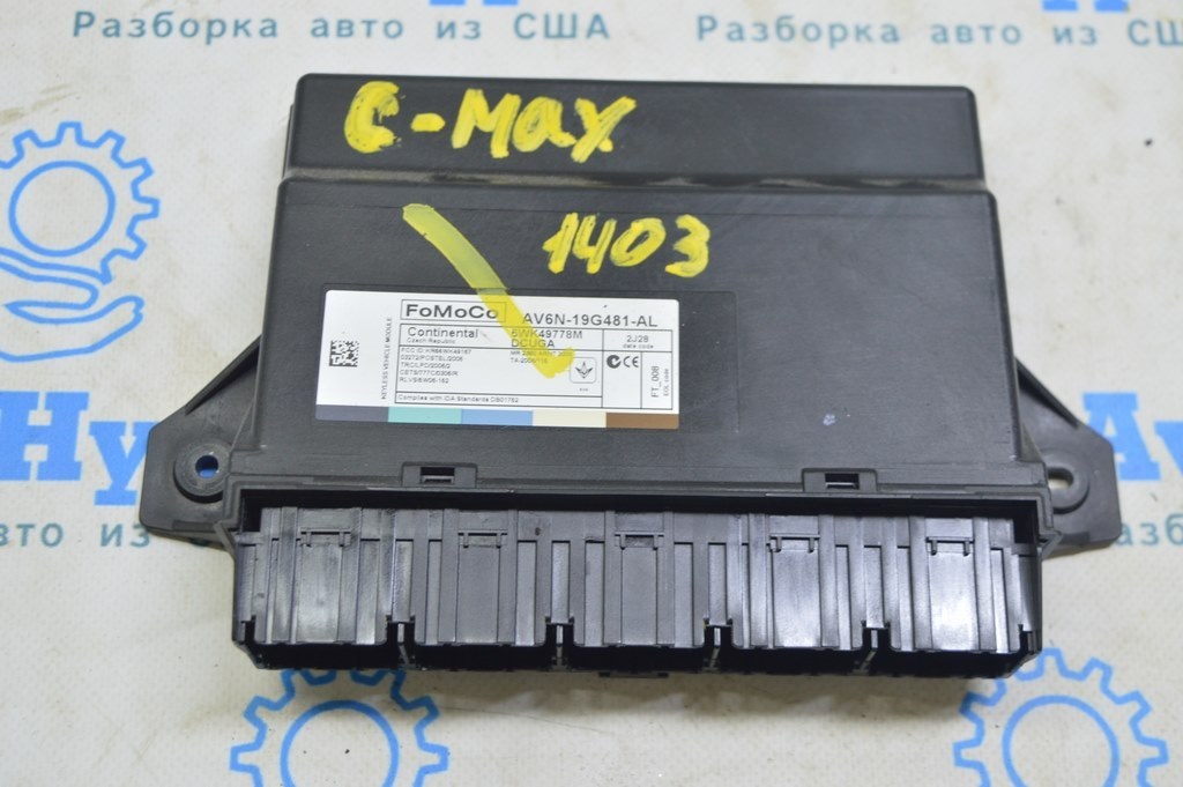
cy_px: 394
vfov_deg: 25.7
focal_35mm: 52
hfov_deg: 37.9
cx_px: 592
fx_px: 1724
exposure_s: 1/20
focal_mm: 35
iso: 400
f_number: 5.6
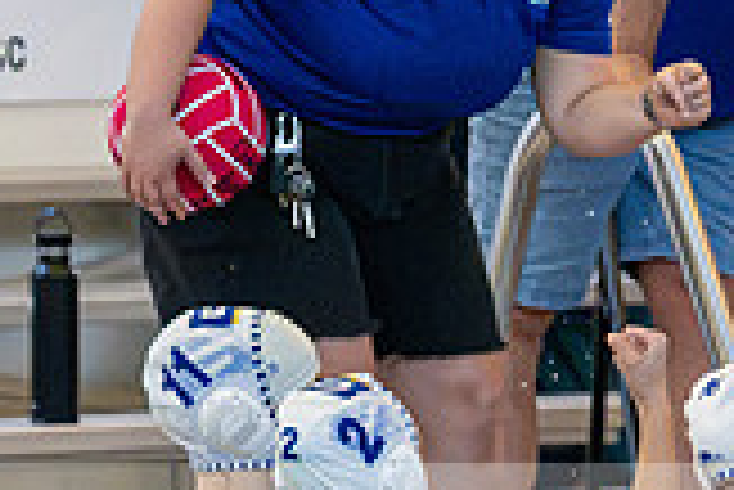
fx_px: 20651
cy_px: 265
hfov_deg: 2.0
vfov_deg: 1.4
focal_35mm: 1012
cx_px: 961
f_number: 4
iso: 16000
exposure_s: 1/1000
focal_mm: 200
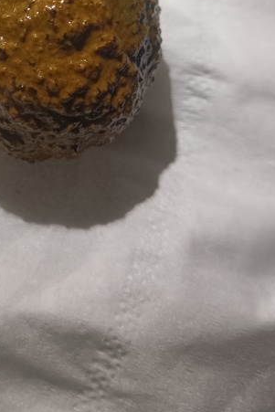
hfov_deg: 21.0
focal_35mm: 64
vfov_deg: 29.8
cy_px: 24
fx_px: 733
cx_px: 52
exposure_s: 1/50
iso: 381
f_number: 1.8
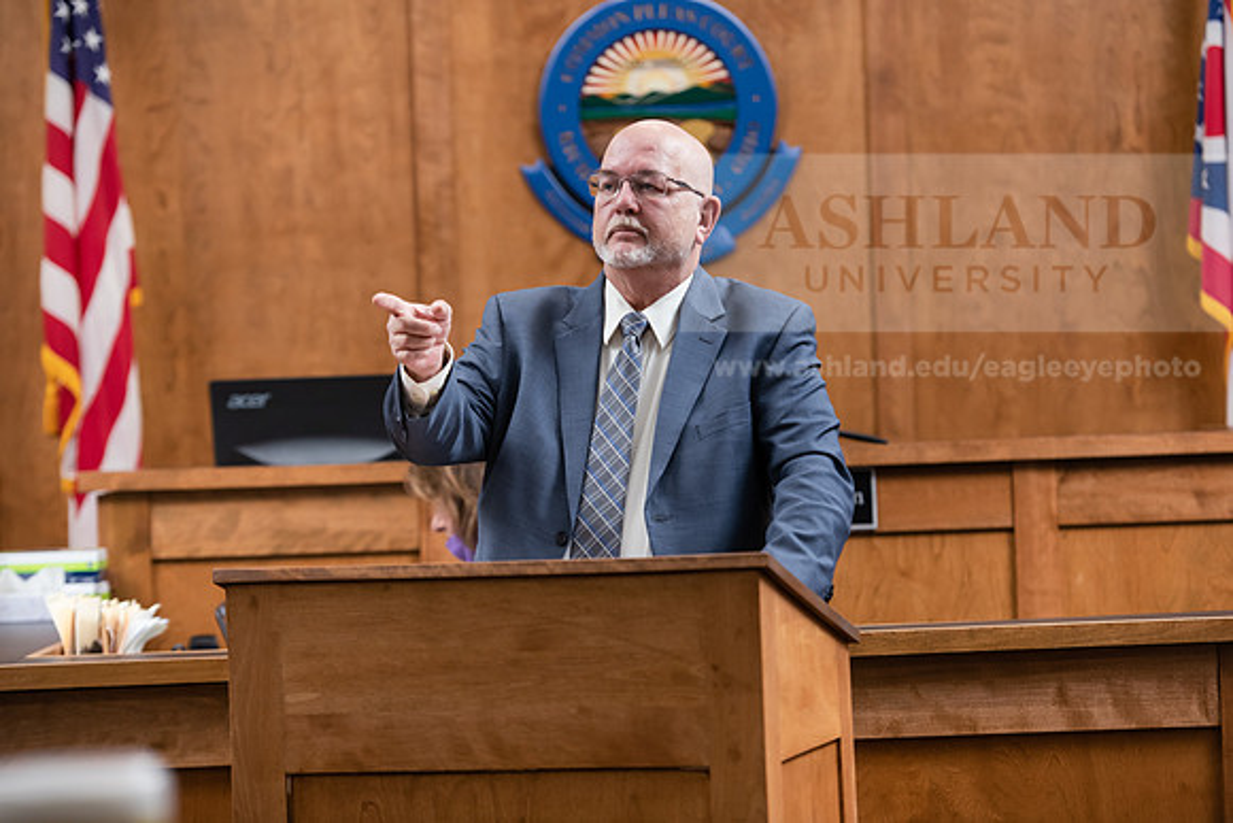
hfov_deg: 17.1
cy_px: 412
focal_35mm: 120
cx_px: 616
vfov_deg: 11.4
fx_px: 4111
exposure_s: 1/200
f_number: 3.5
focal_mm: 120
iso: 800
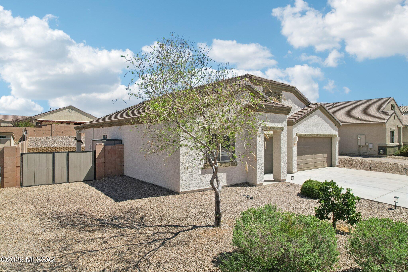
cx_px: 204
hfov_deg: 78.6
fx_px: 249
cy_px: 136
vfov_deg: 57.2
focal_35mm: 22
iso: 100
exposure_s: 1/320
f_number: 2.8
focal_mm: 8.4
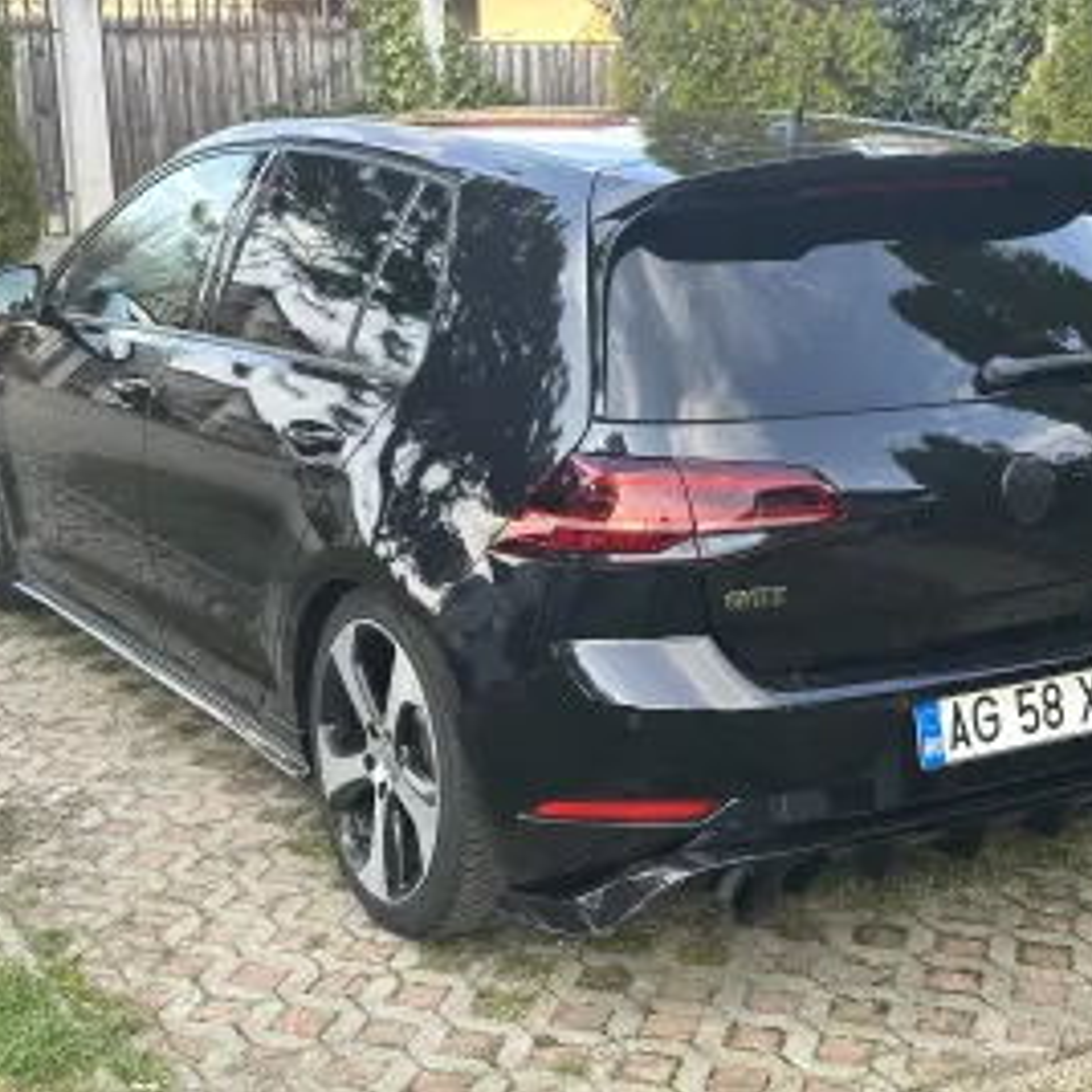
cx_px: 640
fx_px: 2034
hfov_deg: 30.0
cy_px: 546
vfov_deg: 30.0
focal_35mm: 57
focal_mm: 6.86
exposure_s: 1/254
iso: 64
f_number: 1.78
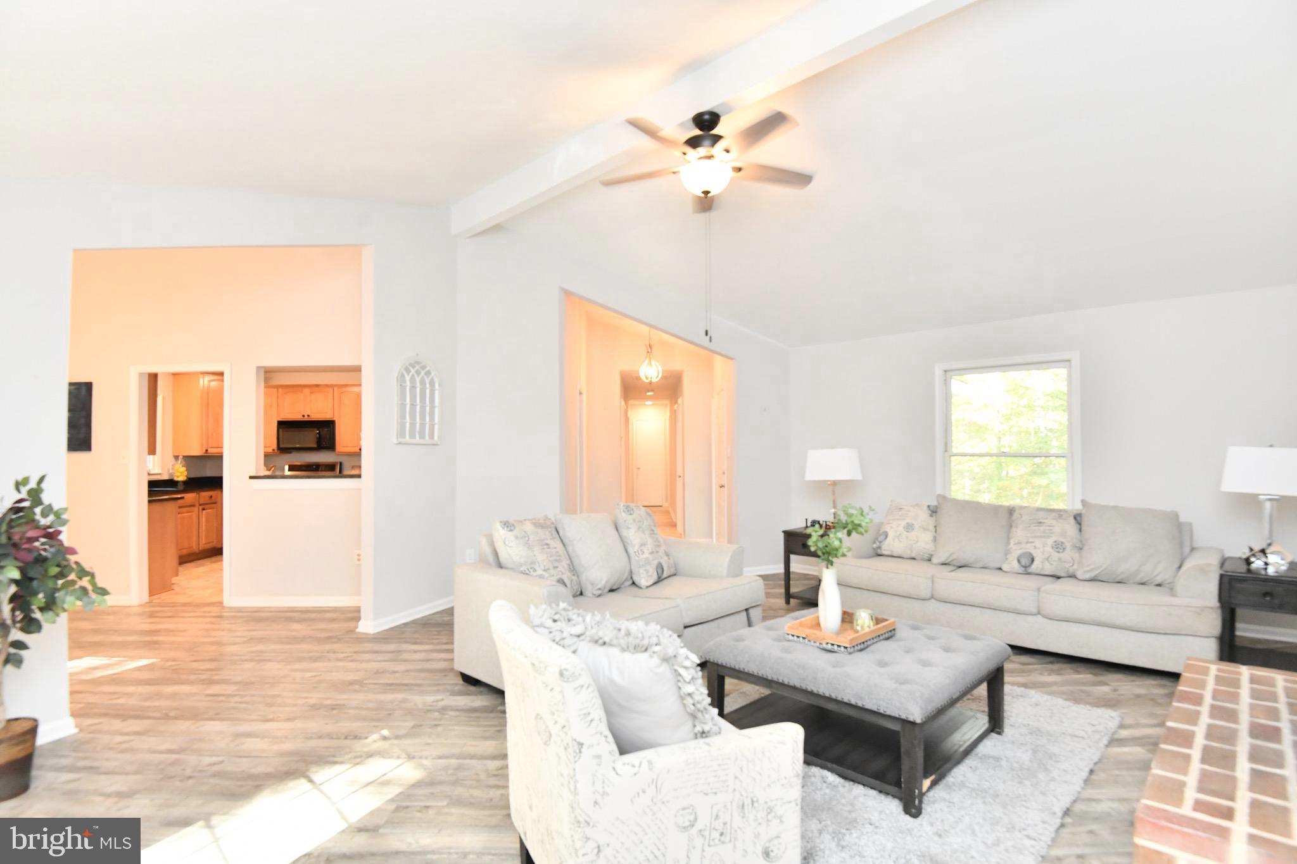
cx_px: 648
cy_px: 432
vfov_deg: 70.4
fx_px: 612
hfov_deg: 93.3
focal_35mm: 17
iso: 2800
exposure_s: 1/60
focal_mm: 17
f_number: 7.1
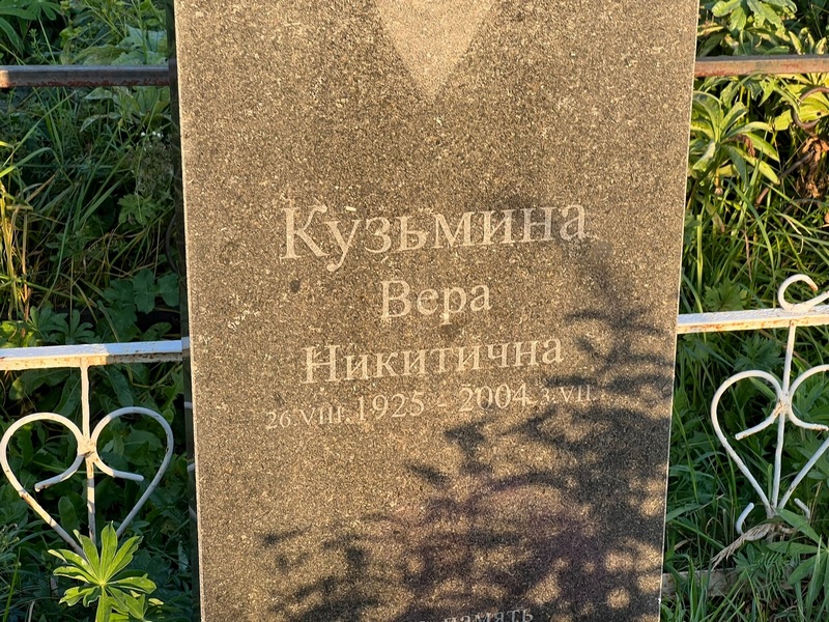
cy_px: 311
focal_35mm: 77
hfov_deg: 25.3
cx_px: 414
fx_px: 1844
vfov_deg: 19.1
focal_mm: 9
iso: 32
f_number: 2.8
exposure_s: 1/99
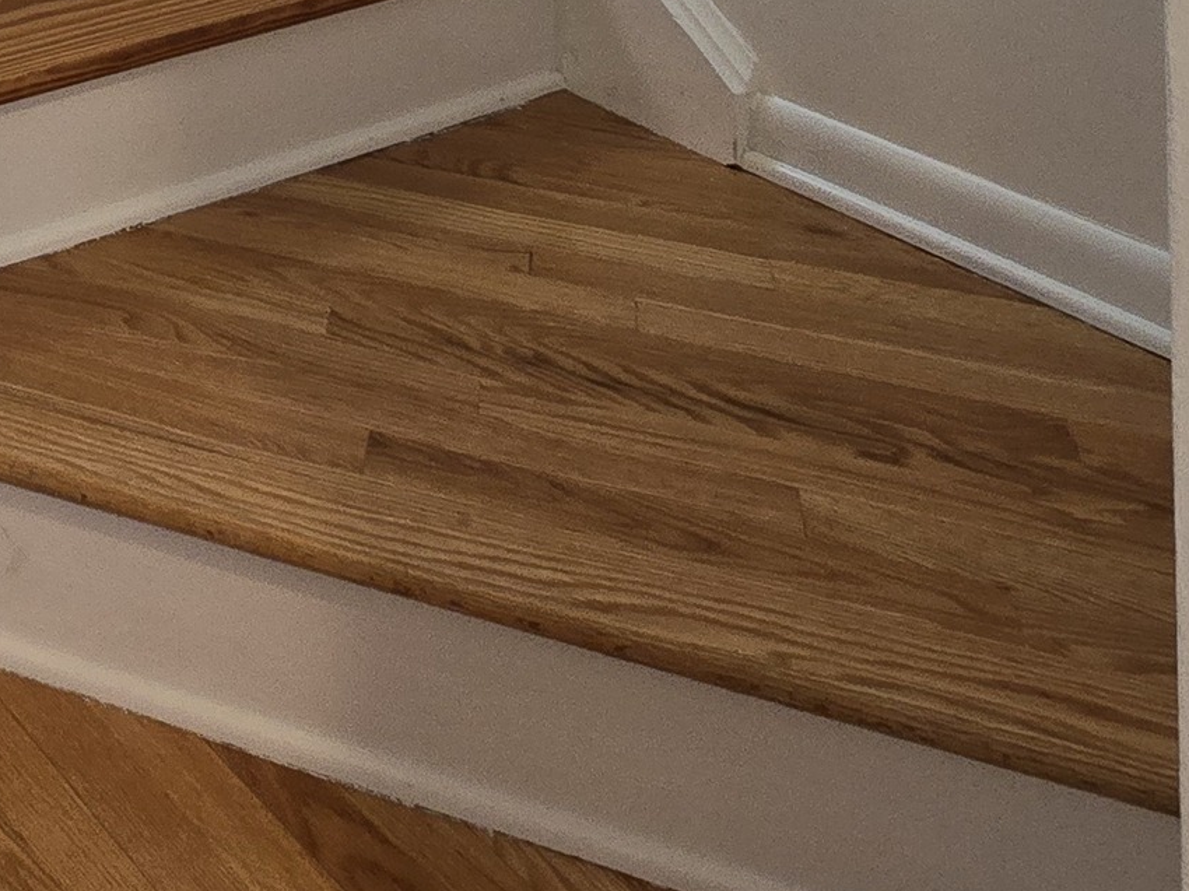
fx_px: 1614
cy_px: -664
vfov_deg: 21.6
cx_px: -253
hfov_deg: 32.9
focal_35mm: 47
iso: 80
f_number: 2.2
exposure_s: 1/60
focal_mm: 2.2
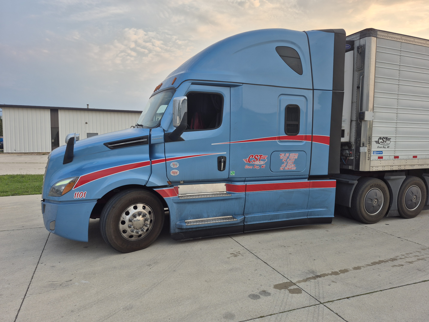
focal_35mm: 23
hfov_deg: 73.9
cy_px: 161
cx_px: 214
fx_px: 285
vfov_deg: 58.9
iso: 25
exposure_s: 1/274
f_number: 1.8
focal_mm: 5.4
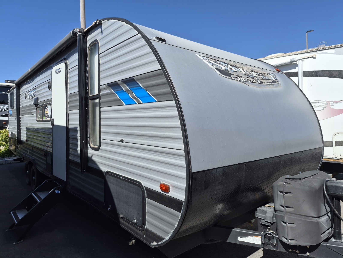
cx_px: 172
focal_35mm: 23
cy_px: 129
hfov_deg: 73.9
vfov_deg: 58.9
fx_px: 228
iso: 80
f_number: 1.8
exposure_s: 1/10000
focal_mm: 5.4
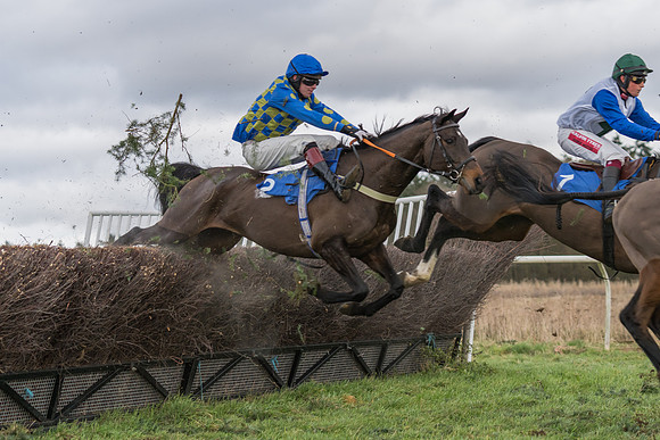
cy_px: 190
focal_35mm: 95
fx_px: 1733
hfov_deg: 21.5
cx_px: 446
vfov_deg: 14.5
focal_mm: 70
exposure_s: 1/1000
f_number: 2.8
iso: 800
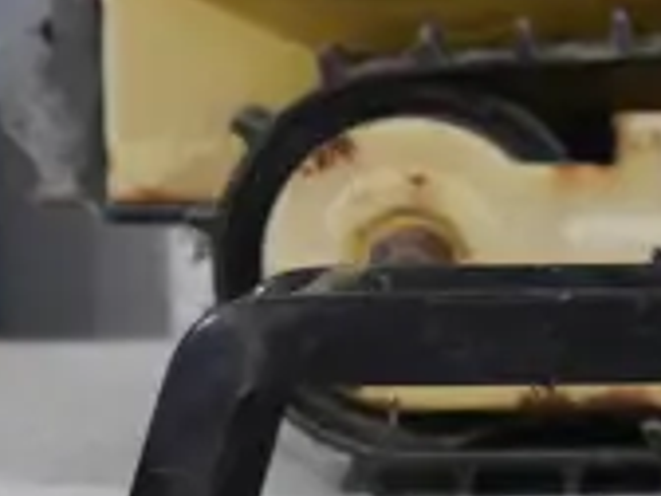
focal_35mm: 232
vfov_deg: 6.4
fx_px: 4430
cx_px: 1078
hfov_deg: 8.3
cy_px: 561
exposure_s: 1/60
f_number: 4.1
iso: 800
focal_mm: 19
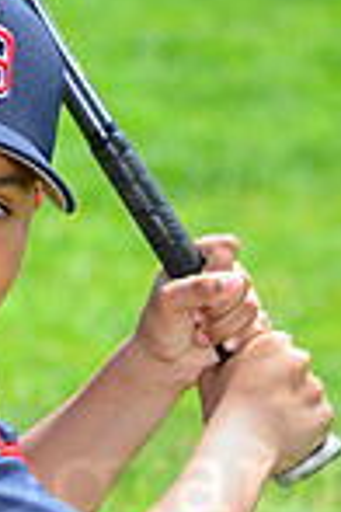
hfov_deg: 2.6
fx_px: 7544
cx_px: -16
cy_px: 453
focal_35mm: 531
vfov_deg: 3.9
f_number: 8
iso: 200
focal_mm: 135
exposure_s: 1/200
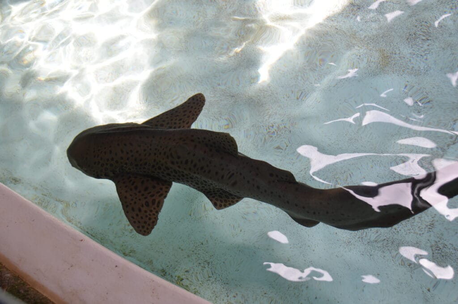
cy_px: 152
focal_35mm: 42
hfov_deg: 46.5
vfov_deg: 31.7
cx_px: 229
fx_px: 533
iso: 100
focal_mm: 28
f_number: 4
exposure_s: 1/125
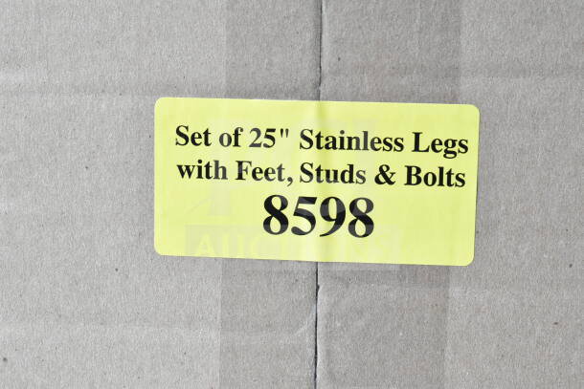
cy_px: 194
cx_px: 292
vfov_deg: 16.6
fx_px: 1339
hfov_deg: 24.6
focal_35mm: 82
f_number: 8
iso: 1600
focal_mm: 55
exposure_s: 1/250
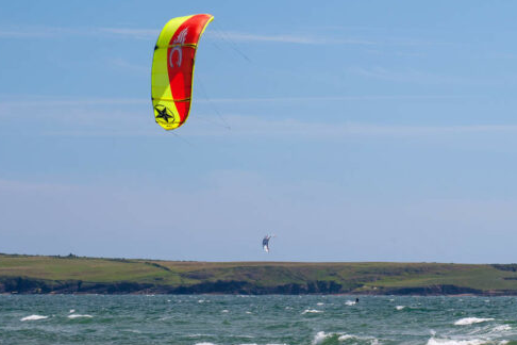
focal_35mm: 257
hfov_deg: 8.0
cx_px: 445
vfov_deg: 5.3
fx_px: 3691
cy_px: 158
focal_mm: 122
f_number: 13
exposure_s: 1/500
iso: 200
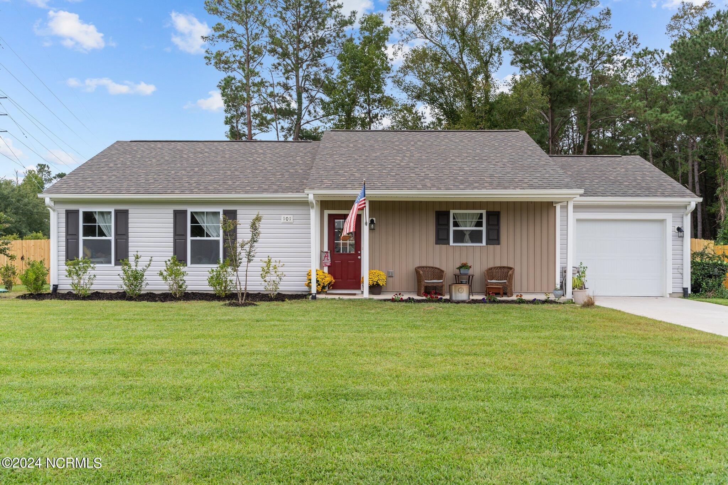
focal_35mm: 28
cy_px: 242
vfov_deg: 46.4
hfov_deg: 65.5
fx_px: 566
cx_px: 364
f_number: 6.3
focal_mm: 28
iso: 100
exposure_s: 1/100
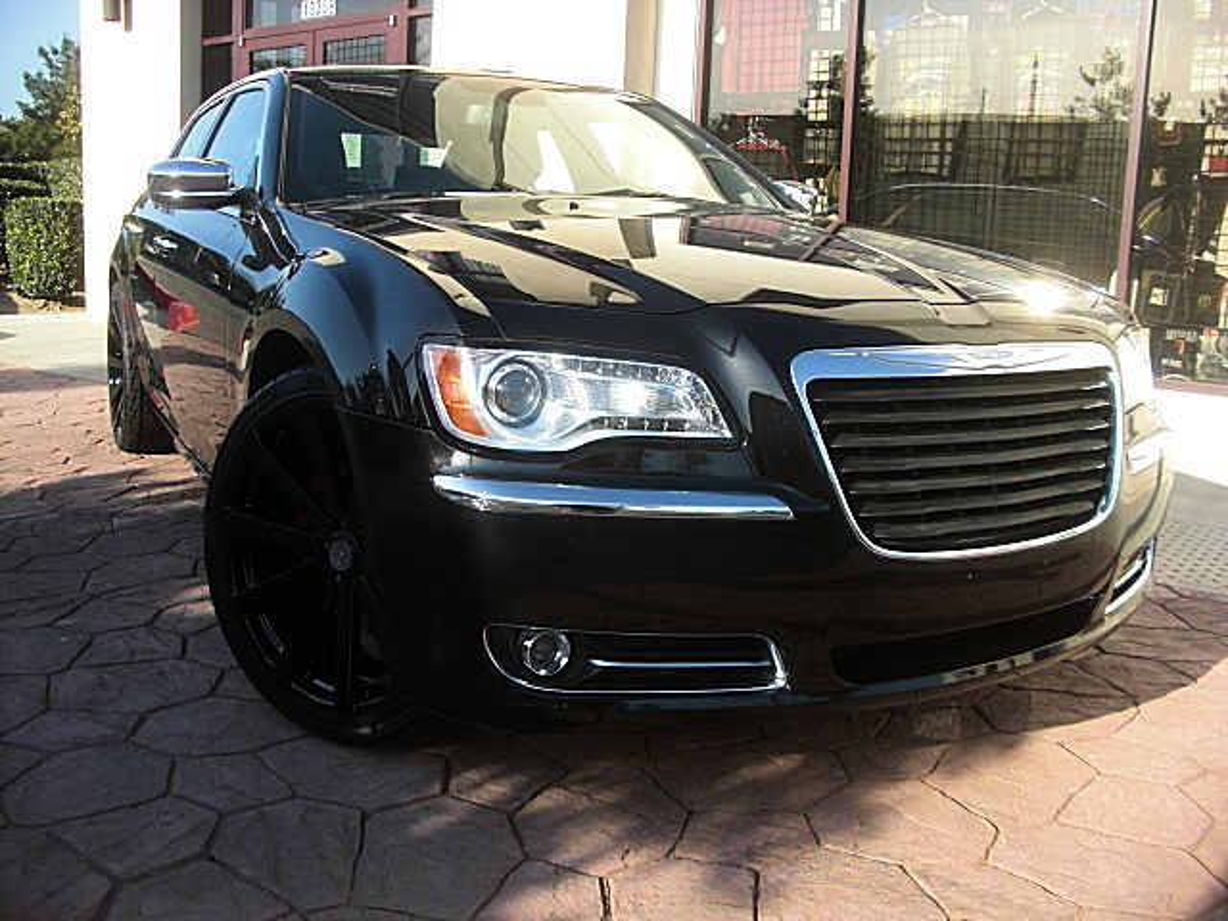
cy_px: 460
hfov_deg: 51.4
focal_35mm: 36
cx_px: 614
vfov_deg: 39.7
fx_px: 1277
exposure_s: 1/250
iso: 50
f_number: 2.8
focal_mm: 6.3
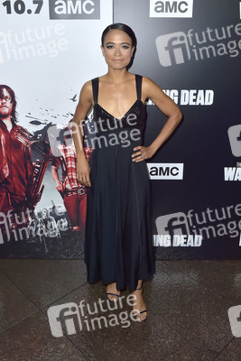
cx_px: 120
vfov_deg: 63.6
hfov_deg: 45.0
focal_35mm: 29
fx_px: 291
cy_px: 180
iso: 500
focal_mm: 29
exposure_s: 1/250
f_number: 5.6
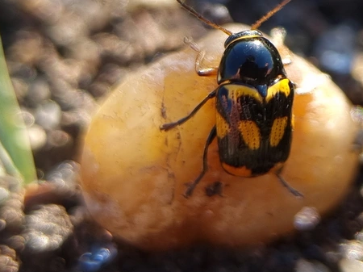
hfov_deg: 49.0
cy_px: 97
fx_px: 388
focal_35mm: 37
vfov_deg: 38.3
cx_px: 252
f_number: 1.8
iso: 50
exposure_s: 1/227
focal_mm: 5.4
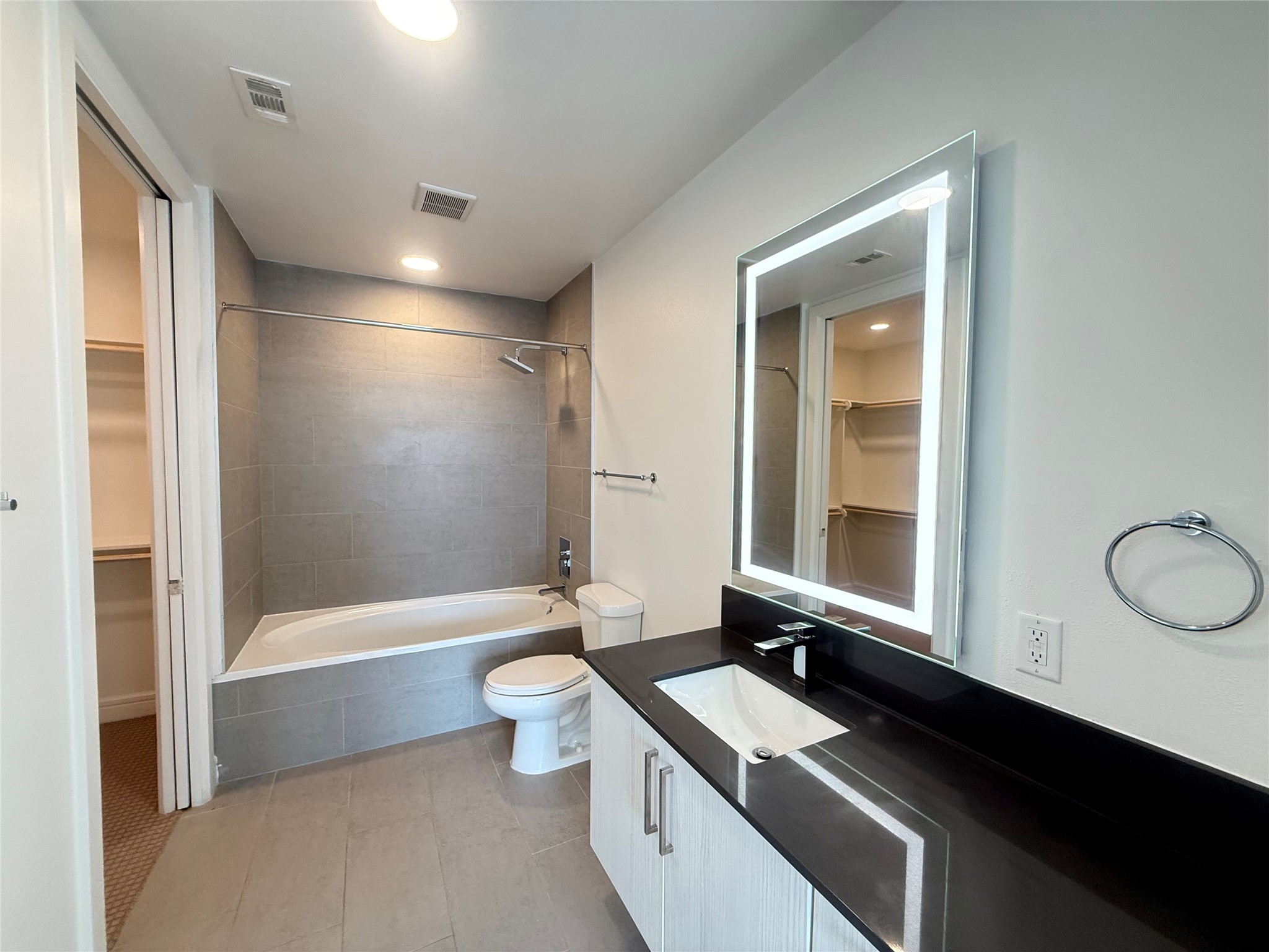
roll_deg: -0.5
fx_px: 513
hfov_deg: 102.1
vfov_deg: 85.7
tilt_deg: -0.9
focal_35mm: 14
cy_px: 476
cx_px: 634
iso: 320
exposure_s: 1/120
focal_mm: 2.22
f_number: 2.2
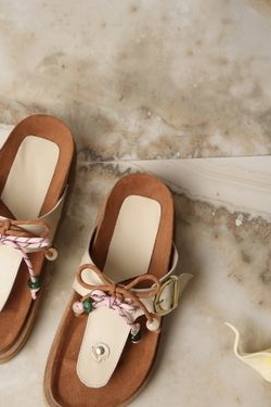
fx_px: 903
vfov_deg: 25.2
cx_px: 79
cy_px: 278
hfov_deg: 17.0
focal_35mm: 80
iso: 500
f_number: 6.3
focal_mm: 50
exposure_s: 1/125
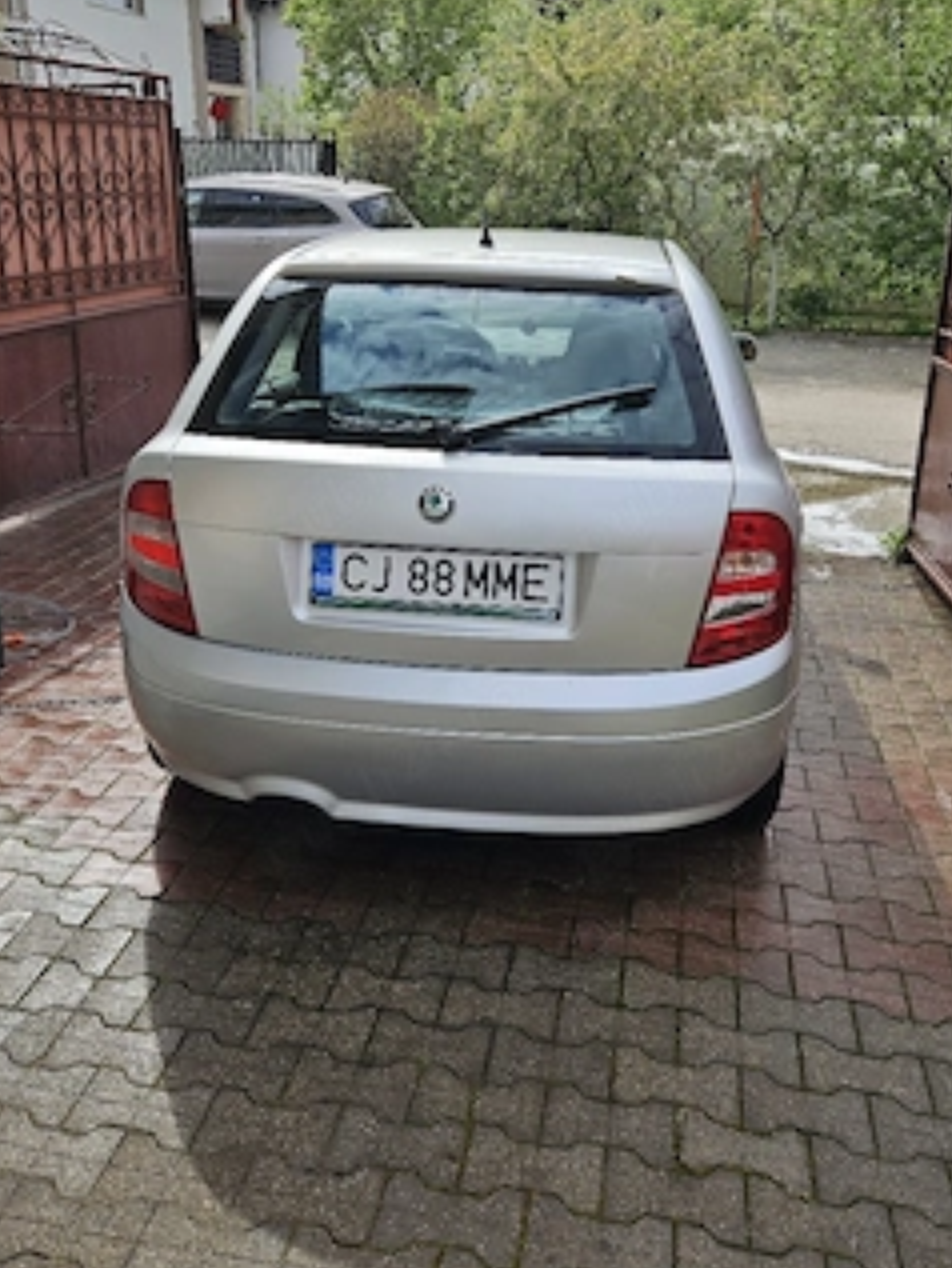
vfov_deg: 61.2
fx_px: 1063
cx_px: 472
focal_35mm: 29
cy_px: 512
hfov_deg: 48.3
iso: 25
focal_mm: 5.4
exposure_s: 1/2500
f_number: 1.8
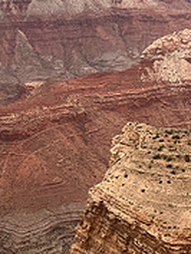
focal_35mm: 85
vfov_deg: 23.0
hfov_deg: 16.6
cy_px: 142
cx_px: 230
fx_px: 625
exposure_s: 1/743
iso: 50
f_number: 1.5
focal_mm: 5.7
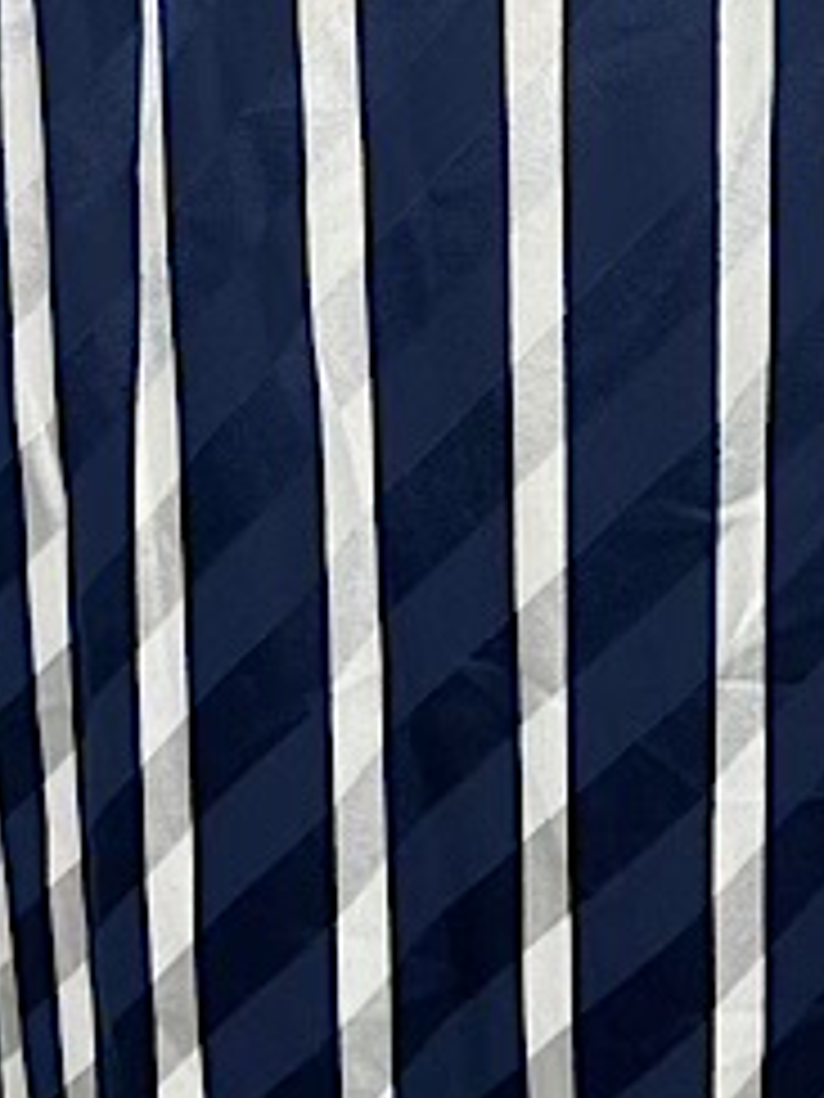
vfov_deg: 23.7
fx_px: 2603
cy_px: 351
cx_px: 752
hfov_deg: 17.7
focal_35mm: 82
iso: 40
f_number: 1.6
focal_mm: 5.1
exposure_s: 1/120
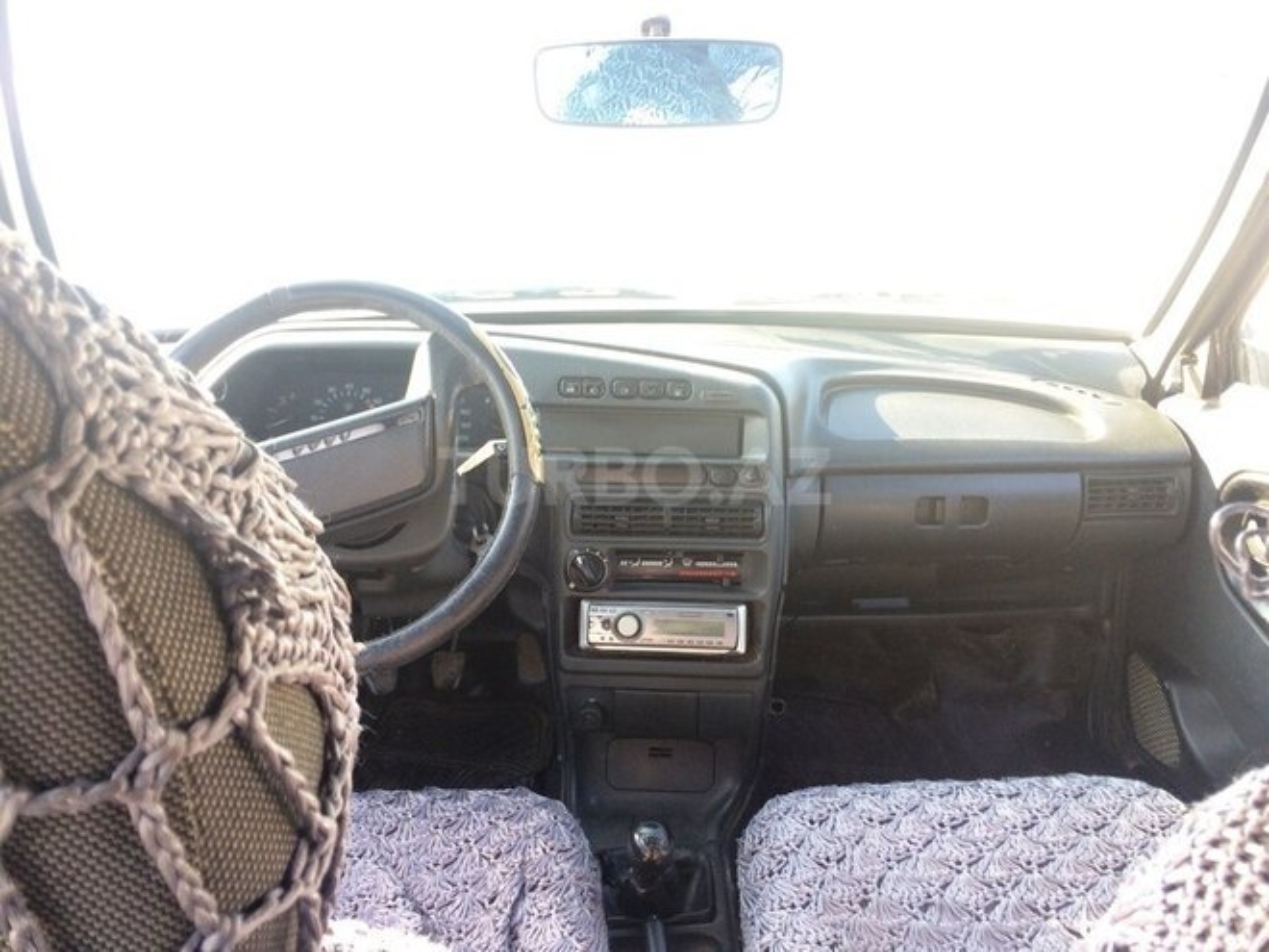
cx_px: 634
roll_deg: -1.1
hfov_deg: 61.7
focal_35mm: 29
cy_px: 476
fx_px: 1063
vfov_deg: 48.2
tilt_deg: -15.5
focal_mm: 4.15
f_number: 2.2
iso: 64
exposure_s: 1/100
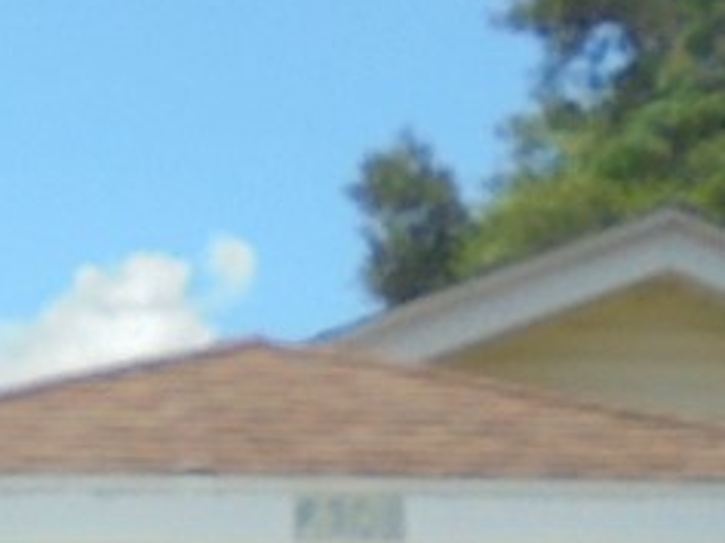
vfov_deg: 7.7
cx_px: 381
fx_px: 3686
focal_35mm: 176
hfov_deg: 11.2
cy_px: 1430
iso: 100
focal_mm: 4.6
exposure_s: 1/800
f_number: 3.5
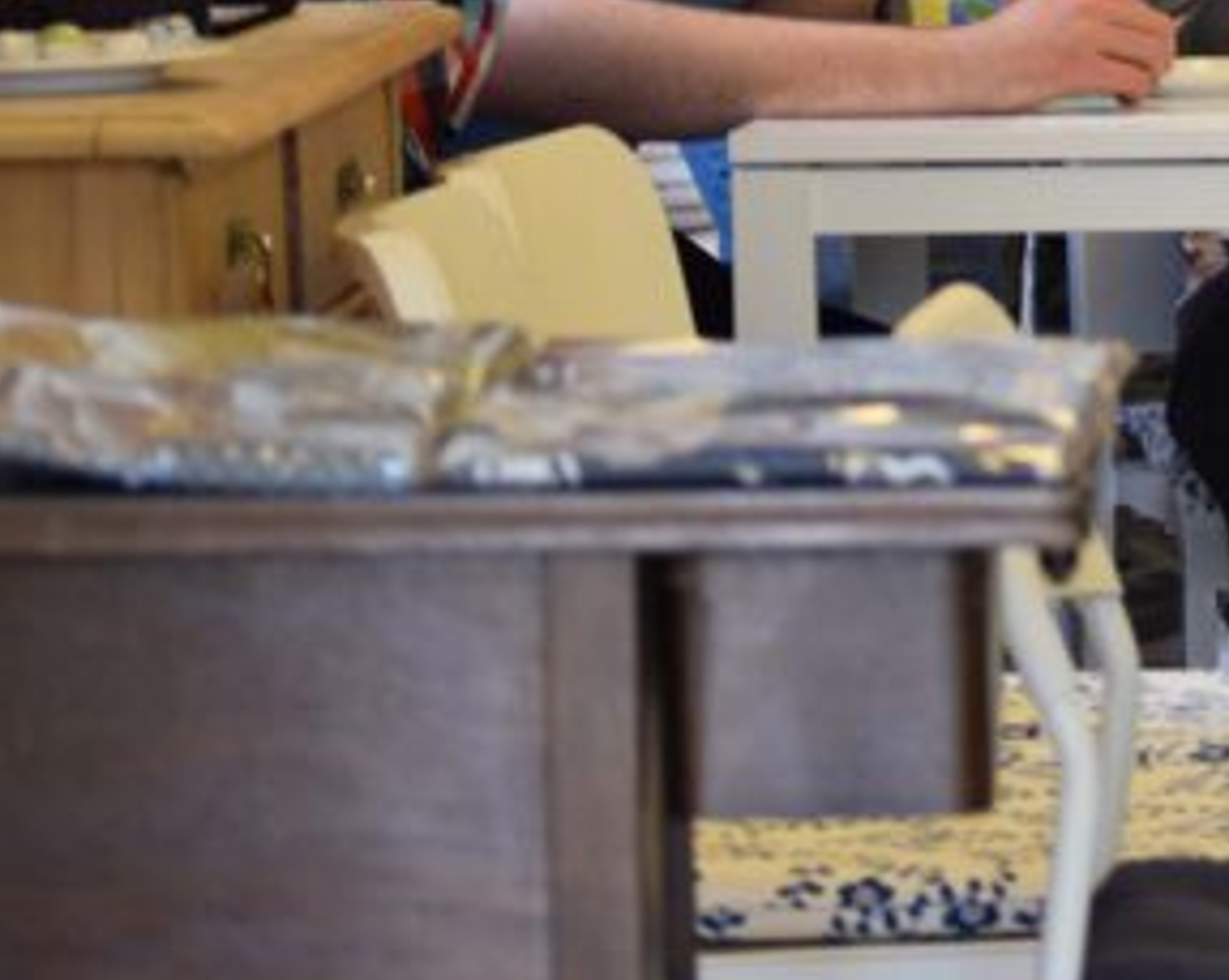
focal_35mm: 277
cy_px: -430
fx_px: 10053
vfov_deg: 5.5
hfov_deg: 6.9
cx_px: 2021
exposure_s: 1/50
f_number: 4
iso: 200
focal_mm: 55
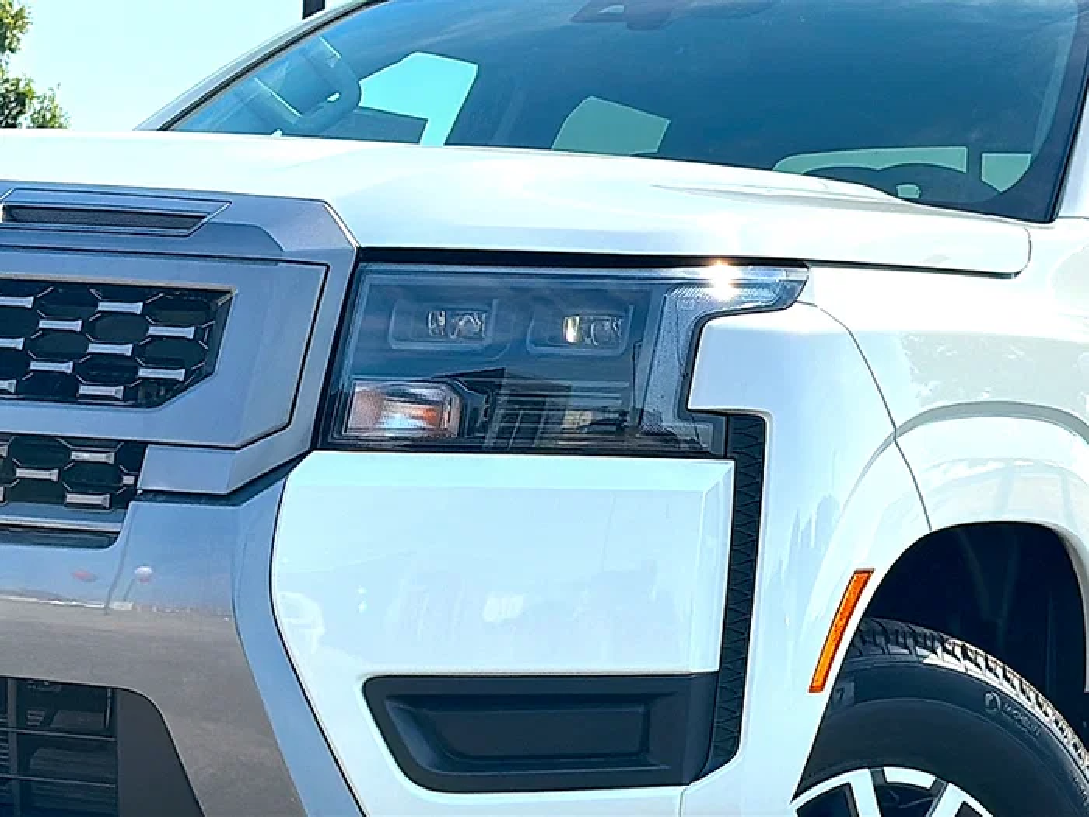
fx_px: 2706
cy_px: 408
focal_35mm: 86
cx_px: 544
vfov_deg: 17.2
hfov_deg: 22.8
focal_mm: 6.86
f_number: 1.78
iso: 64
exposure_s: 1/3497
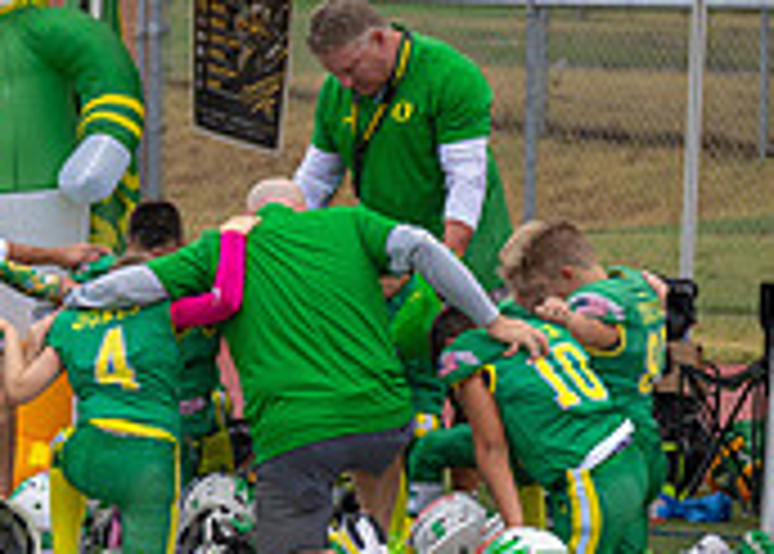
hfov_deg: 6.0
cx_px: 350
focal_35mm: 335
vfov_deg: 4.3
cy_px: 64
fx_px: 7367
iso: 500
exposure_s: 1/2000
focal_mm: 93
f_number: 2.8
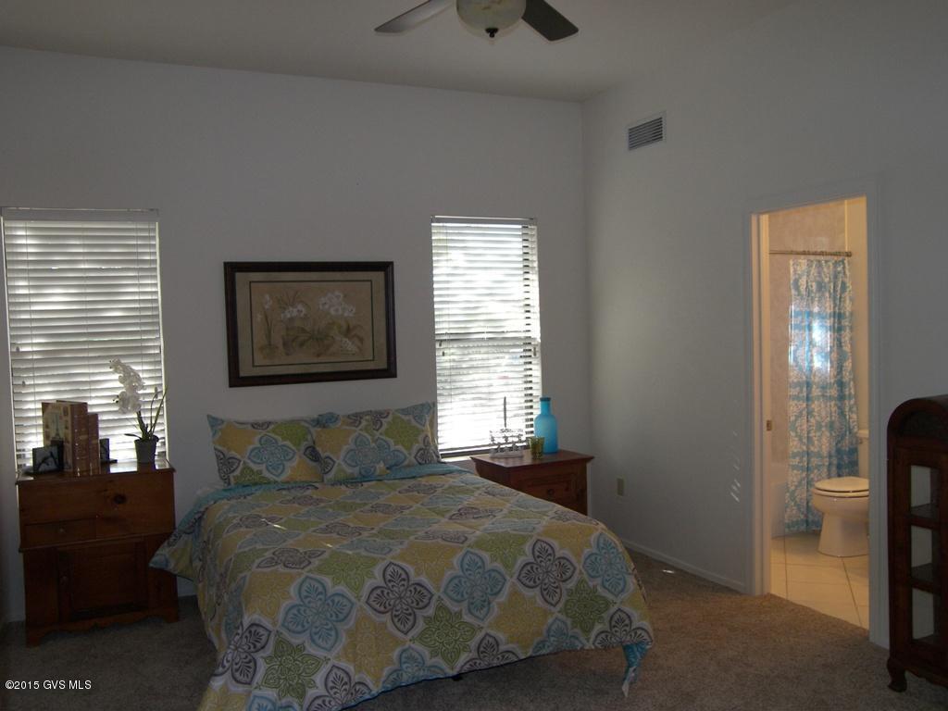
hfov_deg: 60.0
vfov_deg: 46.8
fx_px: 822
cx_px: 474
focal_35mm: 30
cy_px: 356
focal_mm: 6.4
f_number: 3.2
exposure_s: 1/30
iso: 100
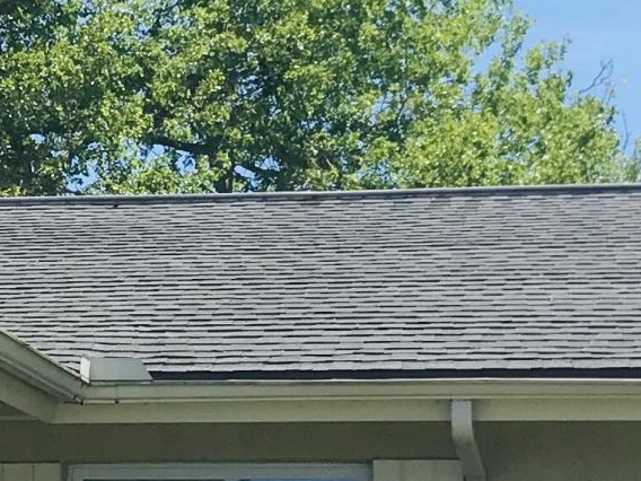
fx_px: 2741
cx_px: 163
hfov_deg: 13.3
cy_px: 226
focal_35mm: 148
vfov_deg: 10.0
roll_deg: -0.6
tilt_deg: +10.7
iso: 20
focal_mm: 3.99
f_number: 1.8
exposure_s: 1/2398
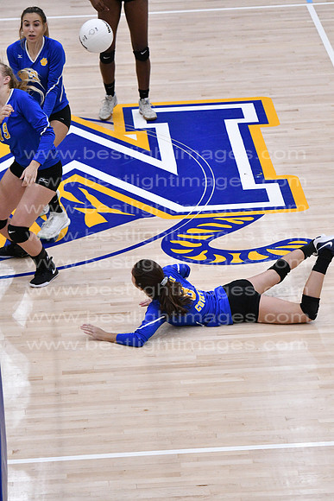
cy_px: 250
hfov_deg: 7.9
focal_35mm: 174
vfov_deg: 11.8
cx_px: 167
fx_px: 2420
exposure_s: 1/1250
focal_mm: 116
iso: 6400
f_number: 3.2
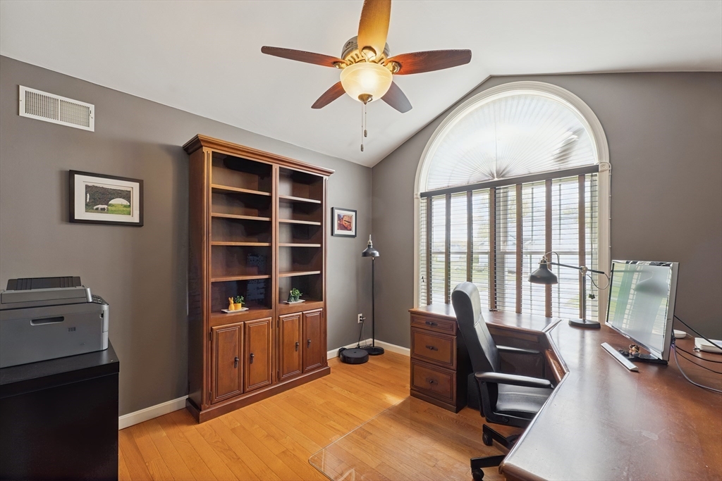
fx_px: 301
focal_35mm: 15
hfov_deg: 100.4
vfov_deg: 77.3
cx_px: 361
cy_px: 240
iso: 400
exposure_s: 1/100
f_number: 8
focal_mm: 15
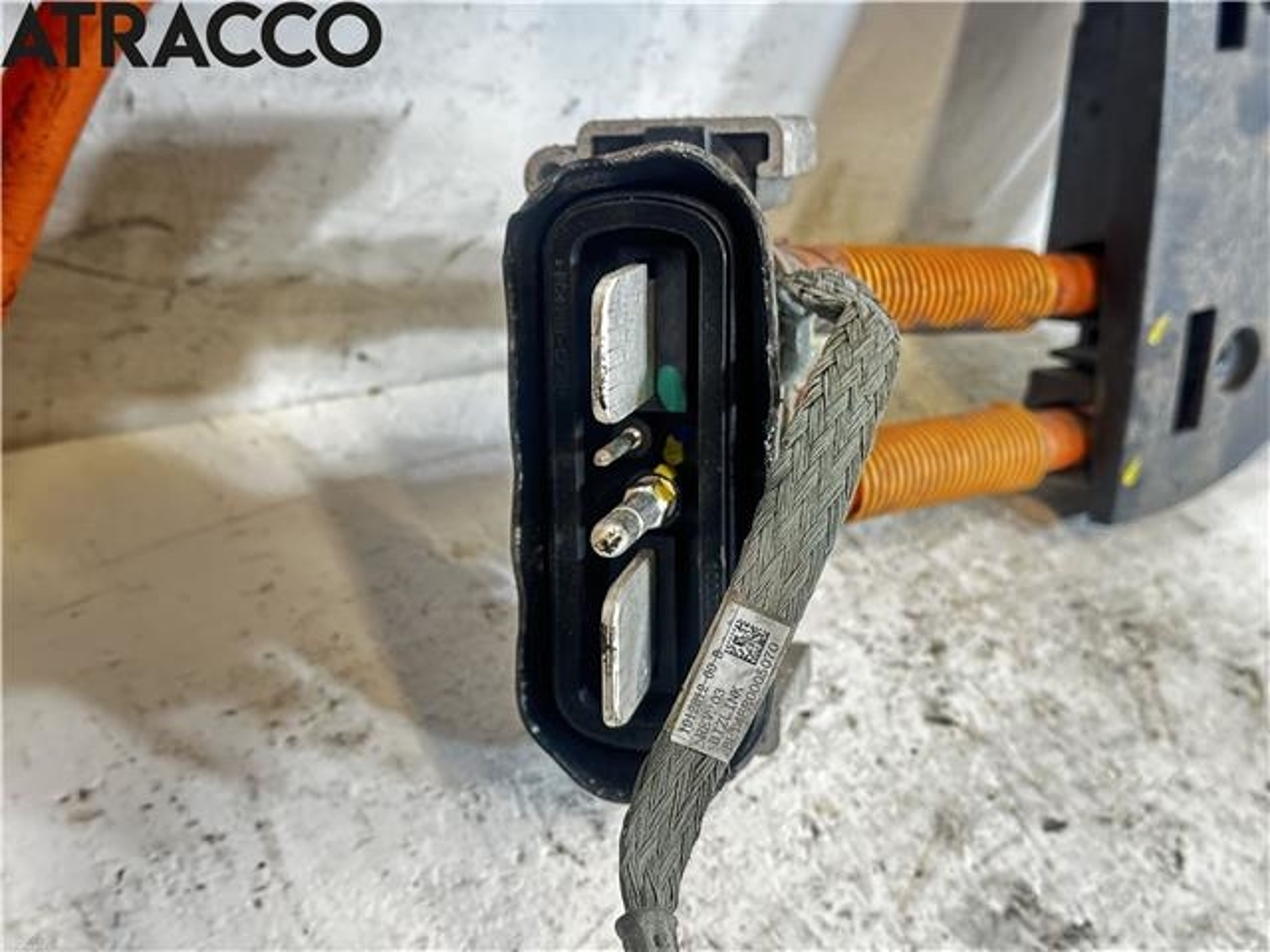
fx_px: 1761
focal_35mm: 48
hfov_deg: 39.7
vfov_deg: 30.3
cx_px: 635
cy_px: 476
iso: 250
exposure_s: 1/33
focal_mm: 6.86
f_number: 1.78
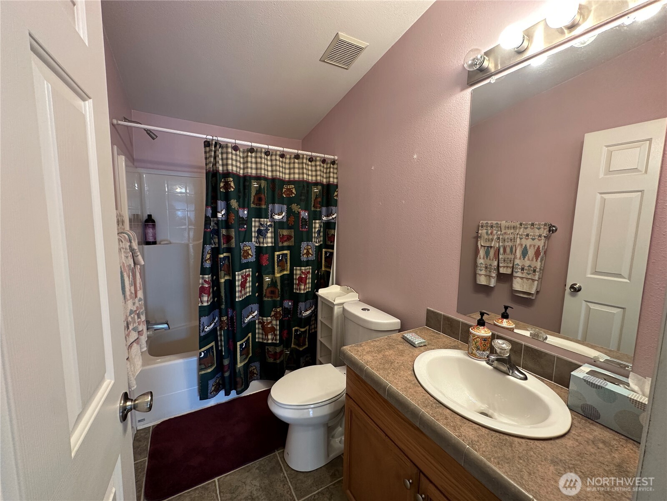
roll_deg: -1.3
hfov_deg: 102.1
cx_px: 334
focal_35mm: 14
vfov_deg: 85.7
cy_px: 250
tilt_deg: -6.2
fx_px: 270
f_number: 2.2
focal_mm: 2.22
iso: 200
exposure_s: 1/60
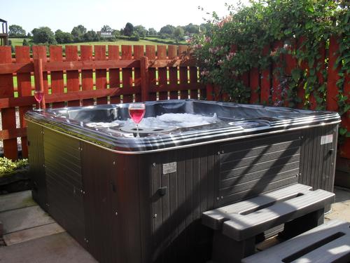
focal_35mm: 35
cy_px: 132
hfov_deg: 52.6
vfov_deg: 40.7
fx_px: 354
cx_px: 175
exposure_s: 1/90
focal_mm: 6.3
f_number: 8.4
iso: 100
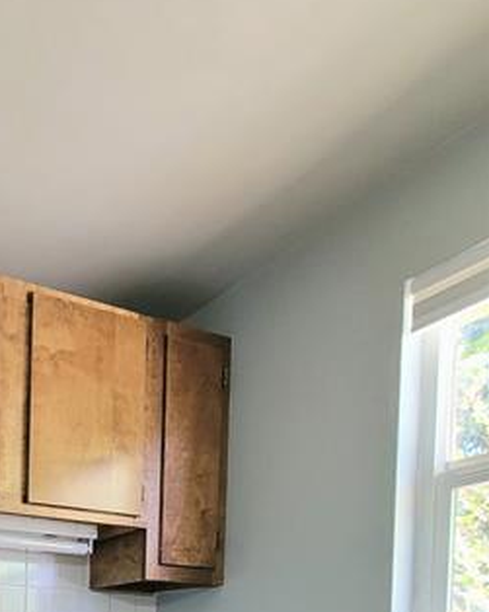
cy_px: 672
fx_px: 561
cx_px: -68
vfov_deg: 44.0
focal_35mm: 31
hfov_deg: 37.9
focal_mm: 2.2
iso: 320
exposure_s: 1/30
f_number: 2.2
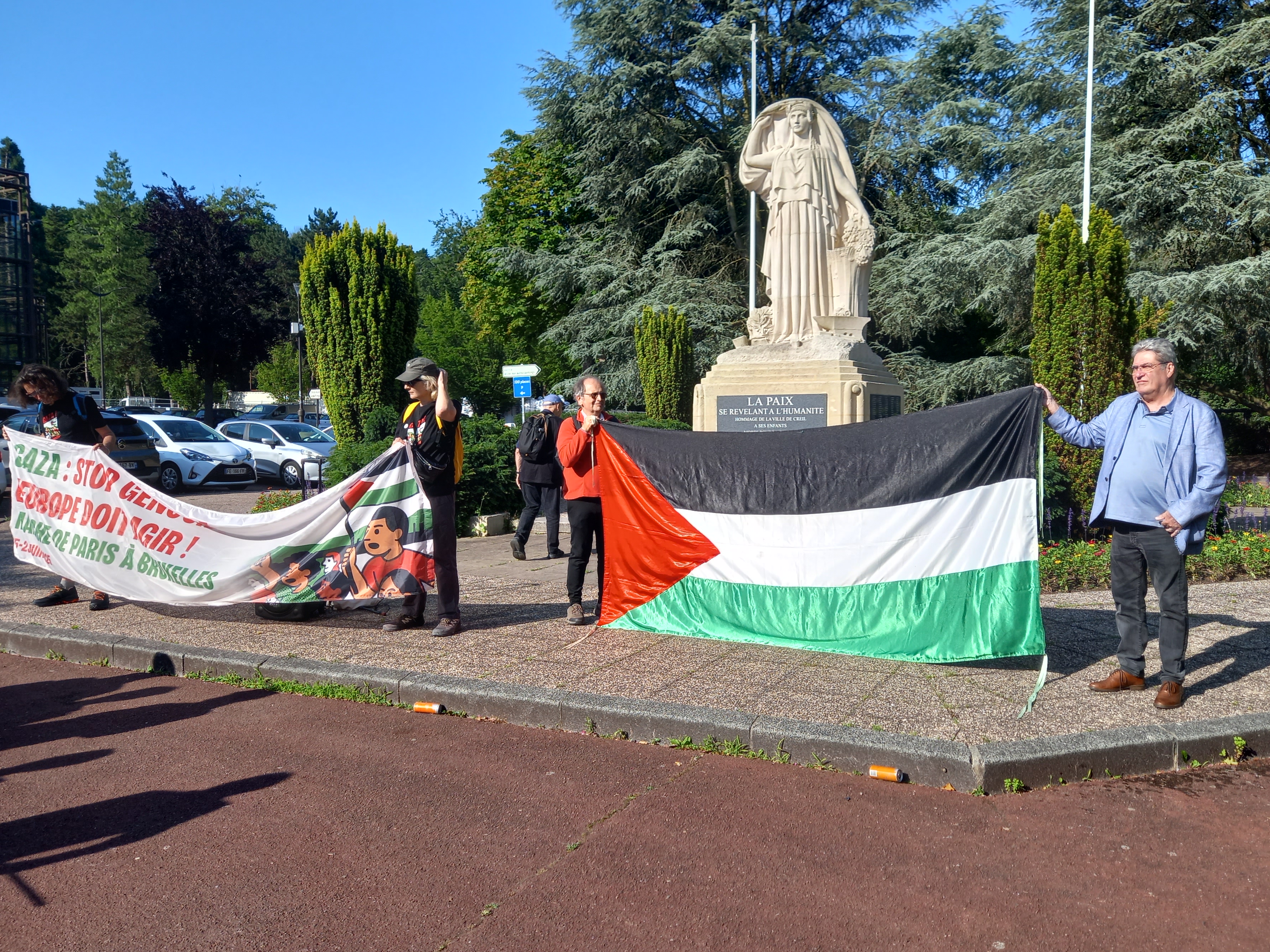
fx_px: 1027
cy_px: 468
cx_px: 680
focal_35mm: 28
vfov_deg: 49.8
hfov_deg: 63.4
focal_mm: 4.6
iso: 25
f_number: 2
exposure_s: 1/515
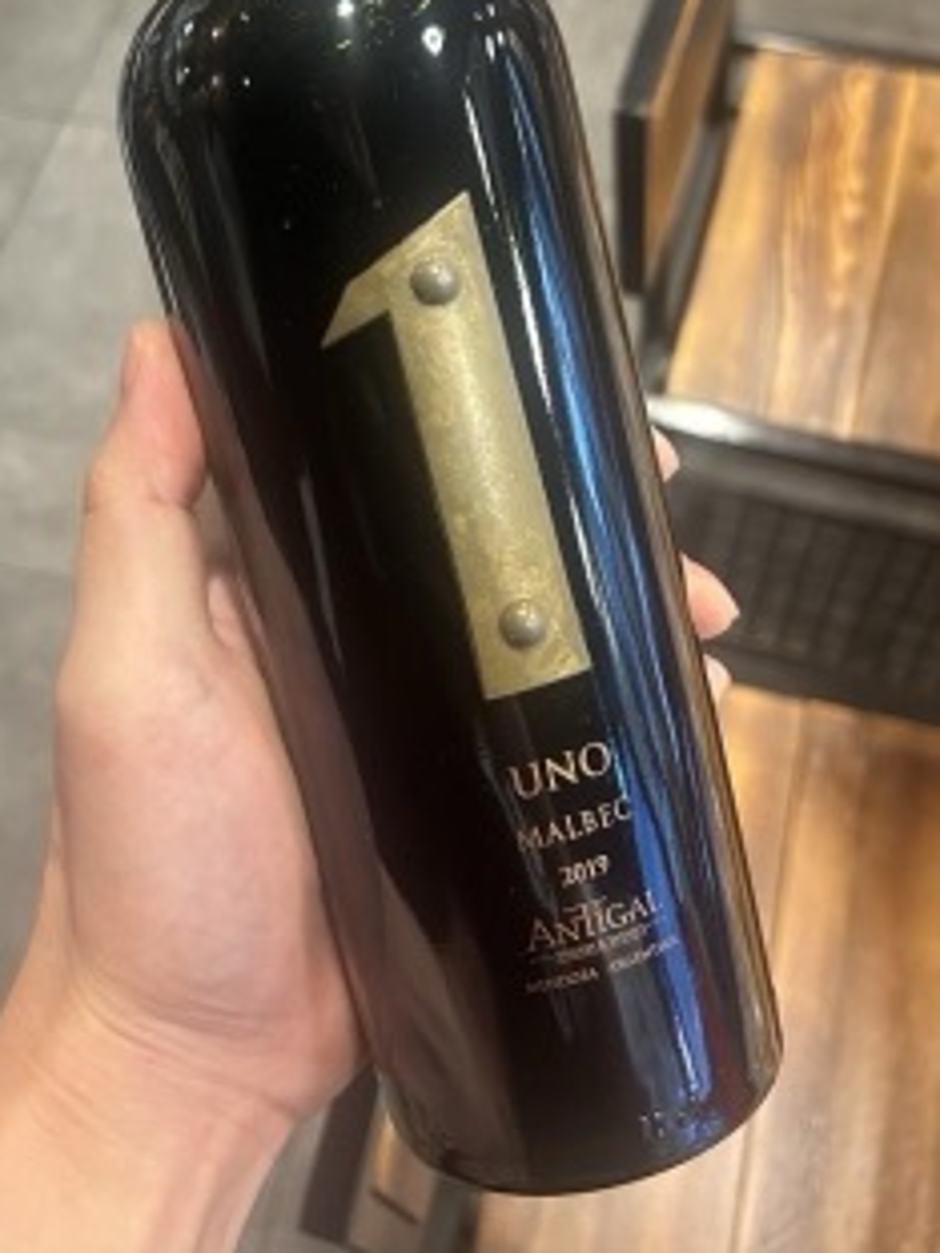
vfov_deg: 45.6
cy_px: 357
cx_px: 366
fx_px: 1448
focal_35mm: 40
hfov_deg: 35.8
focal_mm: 5.7
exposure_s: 1/60
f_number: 1.5
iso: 250
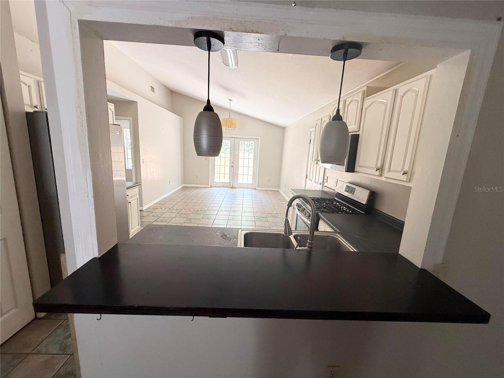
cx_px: 252
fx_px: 204
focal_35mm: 14
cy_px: 189
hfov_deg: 102.1
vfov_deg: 85.7
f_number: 2.2
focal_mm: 2.22
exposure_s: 1/99
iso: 160
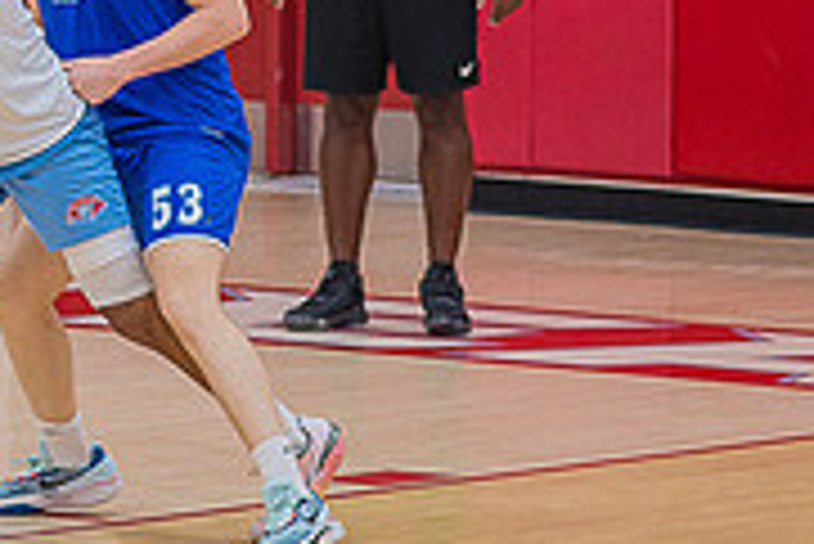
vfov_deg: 3.0
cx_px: -94
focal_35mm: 462
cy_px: 22
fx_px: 10454
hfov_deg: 4.4
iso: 1000
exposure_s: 1/250
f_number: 5
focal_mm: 135
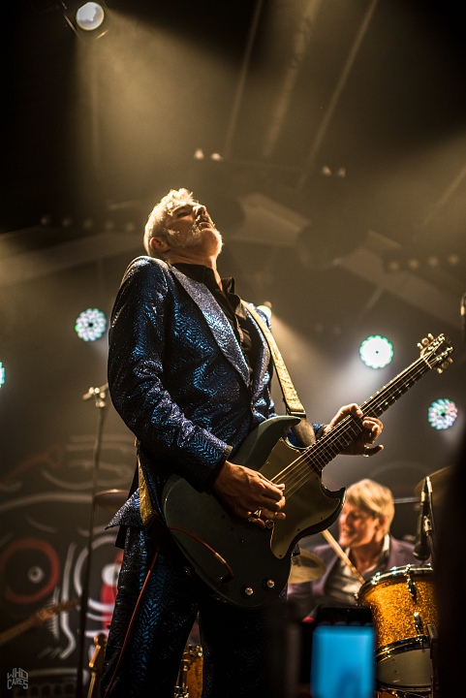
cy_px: 349
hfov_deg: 37.9
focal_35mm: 35
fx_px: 679
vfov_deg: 54.4
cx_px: 233
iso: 320
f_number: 1.4
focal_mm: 35
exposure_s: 1/250
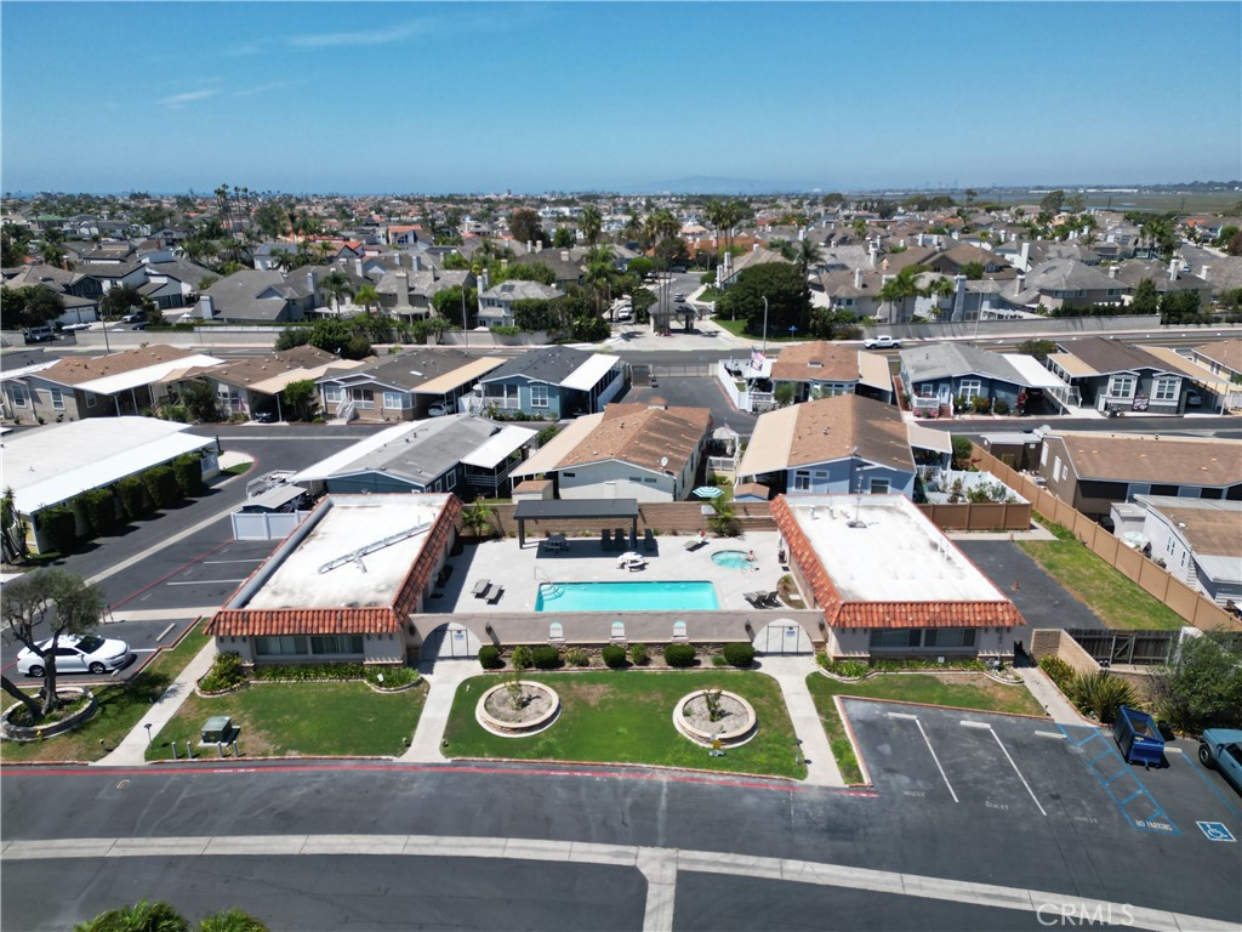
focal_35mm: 24
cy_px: 466
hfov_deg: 71.6
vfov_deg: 56.8
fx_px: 861
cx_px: 621
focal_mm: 6.72
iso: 150
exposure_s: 1/4000
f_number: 1.7
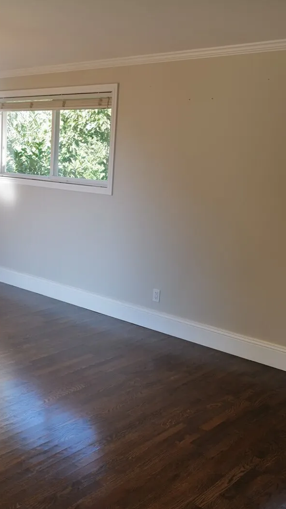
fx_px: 512
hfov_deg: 30.9
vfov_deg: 52.8
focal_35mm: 38
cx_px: 93
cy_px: 254
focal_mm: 24
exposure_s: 1/50
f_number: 7.1
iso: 320
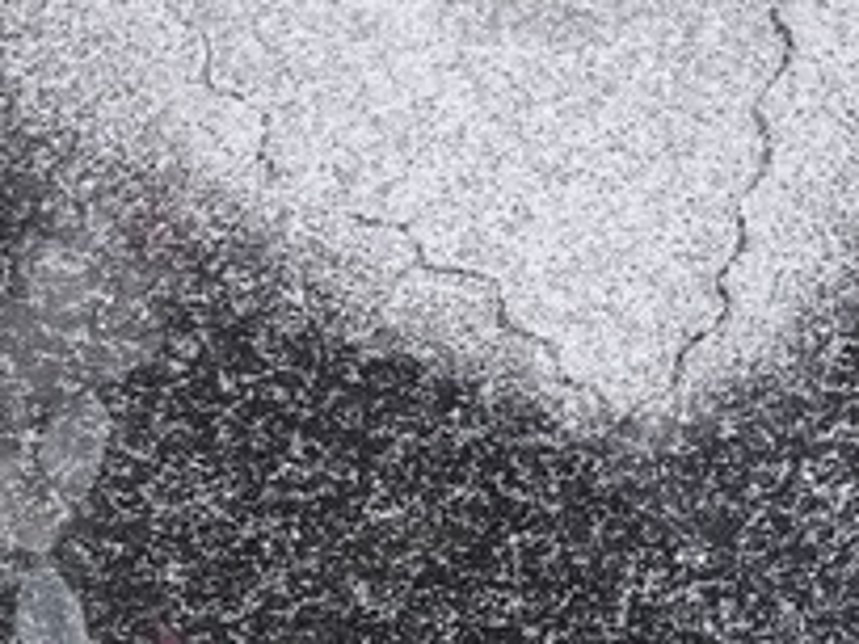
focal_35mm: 98
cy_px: 825
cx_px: 297
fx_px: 2432
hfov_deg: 20.0
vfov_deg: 14.5
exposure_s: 1/100
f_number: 1.7
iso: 100
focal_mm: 4.71
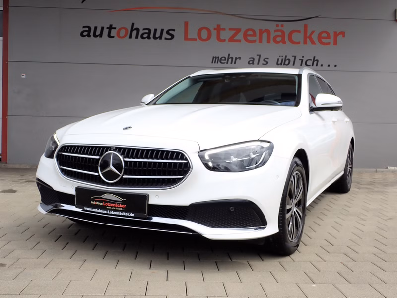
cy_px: 149
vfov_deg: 37.7
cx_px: 198
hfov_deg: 49.0
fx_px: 436
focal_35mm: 38
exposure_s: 1/640
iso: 100
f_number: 3.5
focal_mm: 6.83
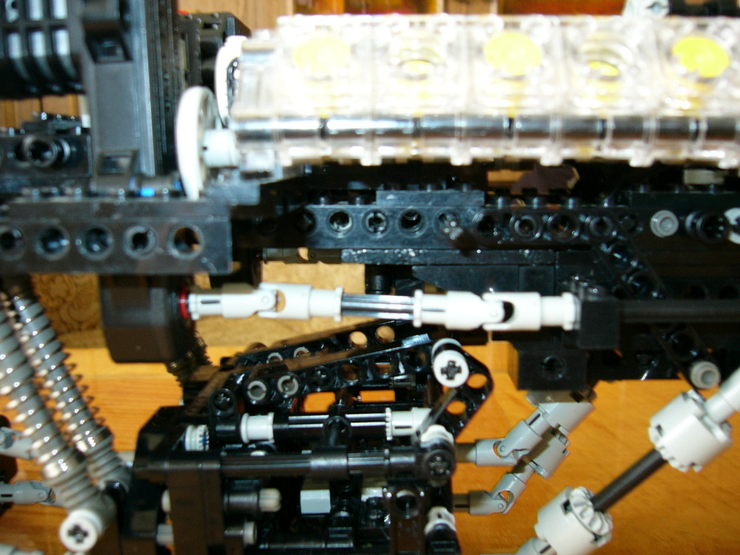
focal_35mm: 35
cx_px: 370
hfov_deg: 52.6
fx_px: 748
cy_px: 278
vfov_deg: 40.7
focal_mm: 5.8
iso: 100
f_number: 2.8
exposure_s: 1
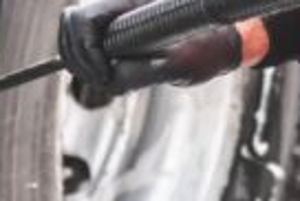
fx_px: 2194
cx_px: -232
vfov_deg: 5.1
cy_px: -242
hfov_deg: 7.6
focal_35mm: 263
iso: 320
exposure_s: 1/500
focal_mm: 35
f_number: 3.5
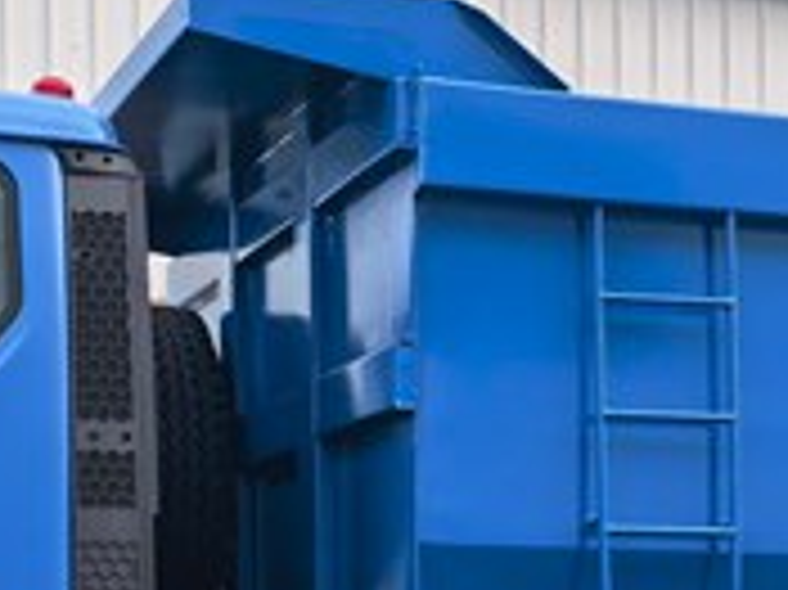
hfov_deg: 17.8
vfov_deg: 13.1
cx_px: 599
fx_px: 2502
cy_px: 685
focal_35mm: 110
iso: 50
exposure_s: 1/526
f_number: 2
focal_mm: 5.75
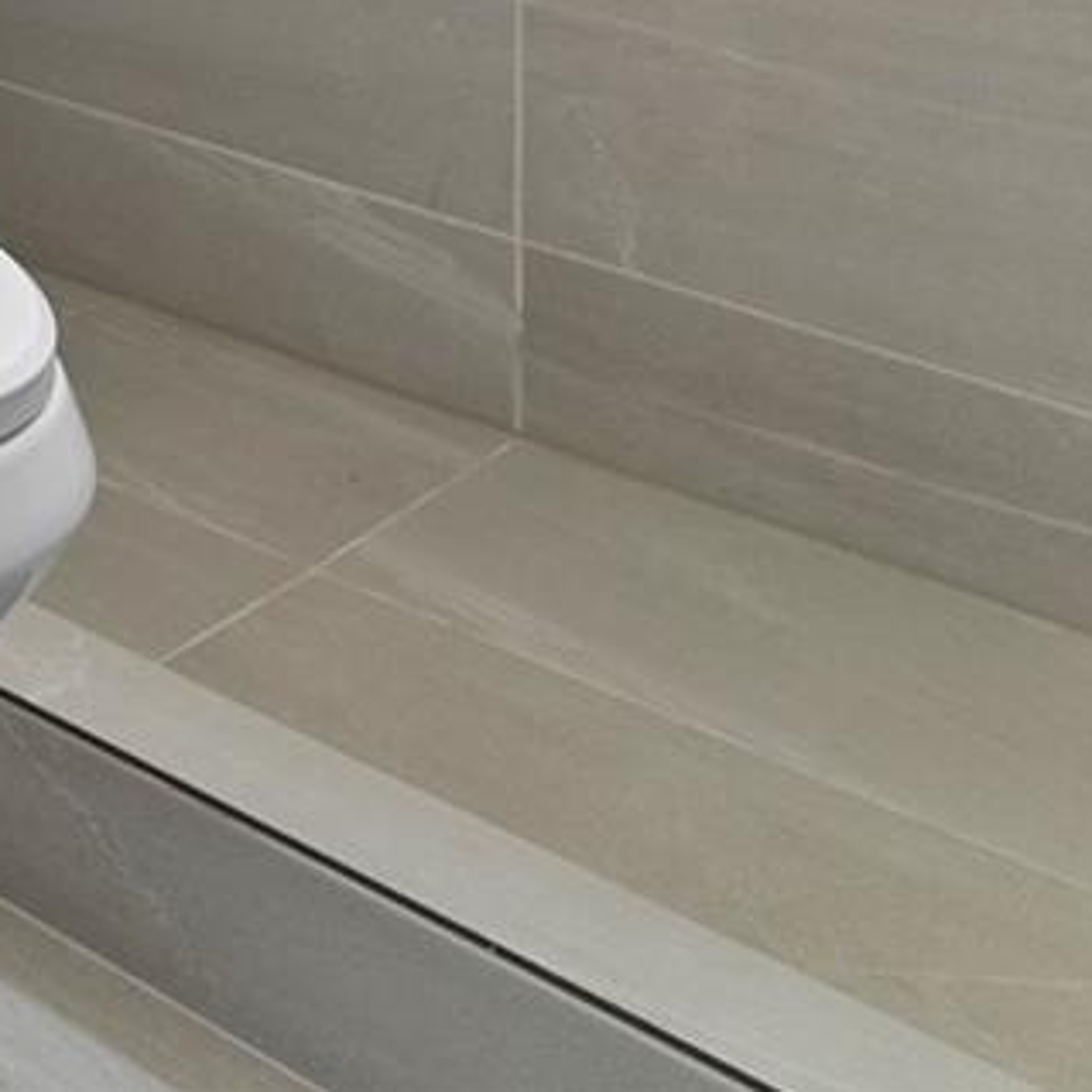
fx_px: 2345
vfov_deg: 20.6
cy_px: -729
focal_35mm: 66
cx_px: -1356
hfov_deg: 16.2
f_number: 8
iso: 100
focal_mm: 15.4
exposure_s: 1.3
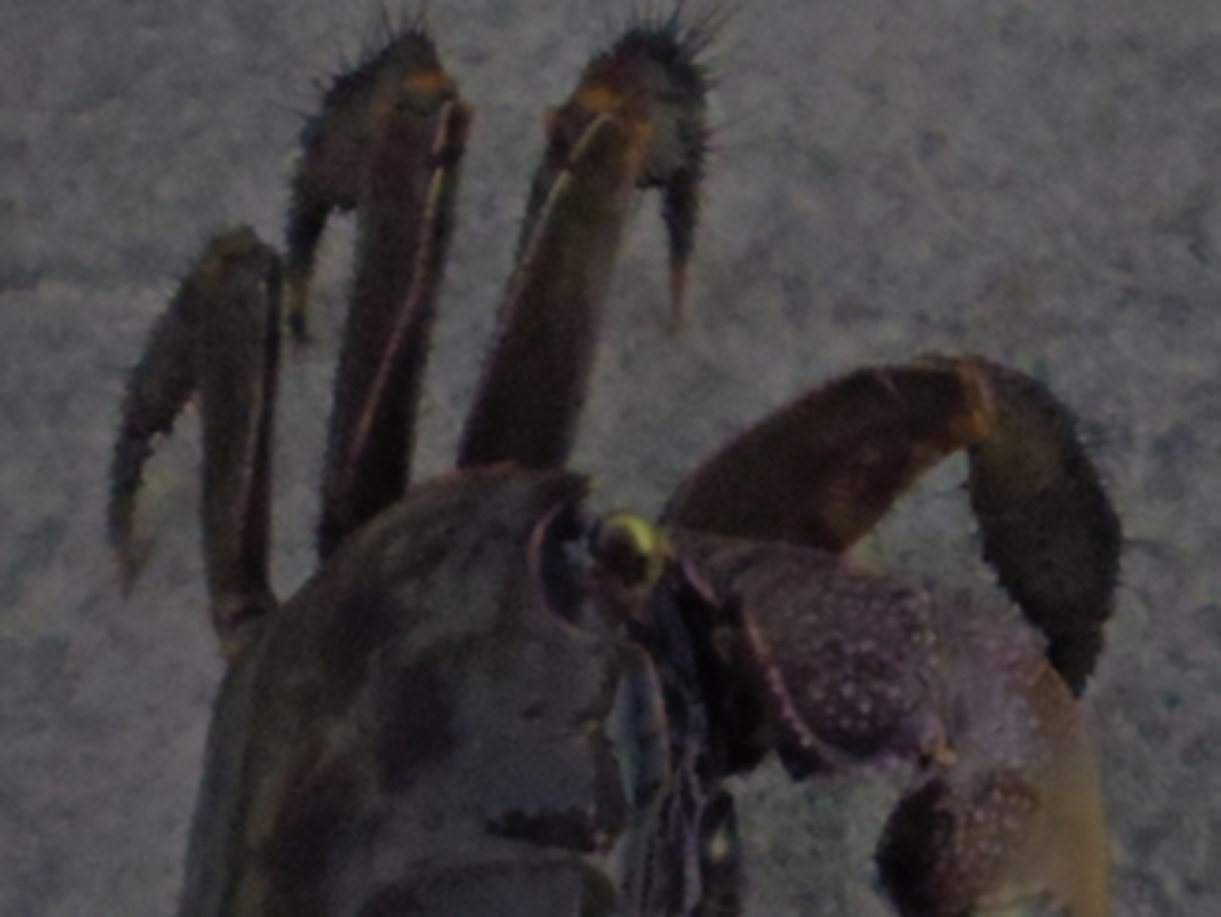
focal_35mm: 204
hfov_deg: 9.7
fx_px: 7198
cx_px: 620
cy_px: 1124
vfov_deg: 7.2
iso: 3200
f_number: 4.5
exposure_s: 1/50
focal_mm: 15
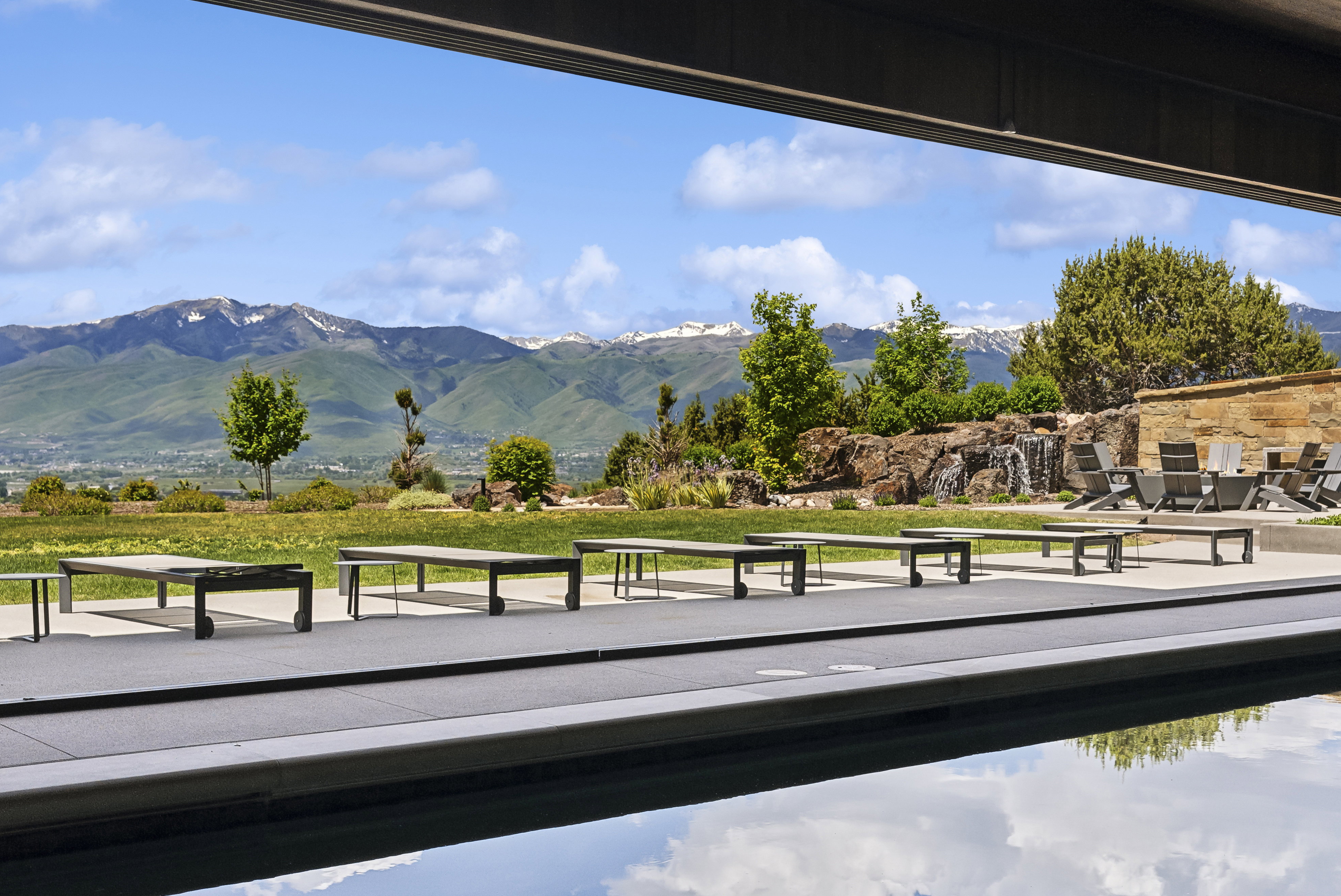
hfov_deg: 45.0
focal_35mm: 43
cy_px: 471
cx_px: 691
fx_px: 1619
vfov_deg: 30.9
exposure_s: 1/3200
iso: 640
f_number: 6.3
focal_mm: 40.4
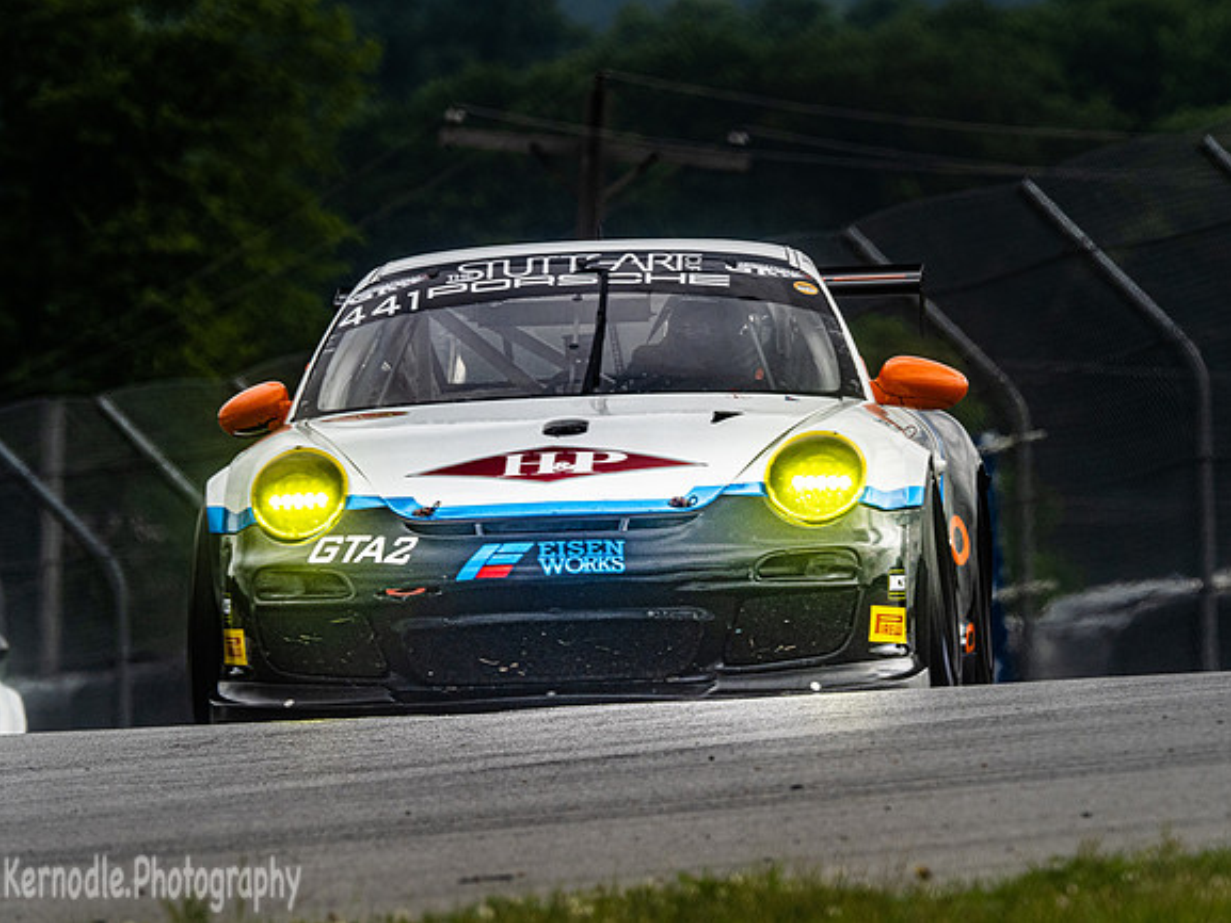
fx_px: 30056
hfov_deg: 2.3
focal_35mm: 845
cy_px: 462
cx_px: 617
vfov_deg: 1.8
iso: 320
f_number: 9
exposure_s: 1/320
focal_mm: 420
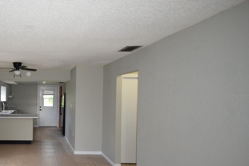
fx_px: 180
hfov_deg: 61.8
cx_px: 40
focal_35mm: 26
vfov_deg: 49.4
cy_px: 96
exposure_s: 1/100
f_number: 5
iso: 800
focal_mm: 10
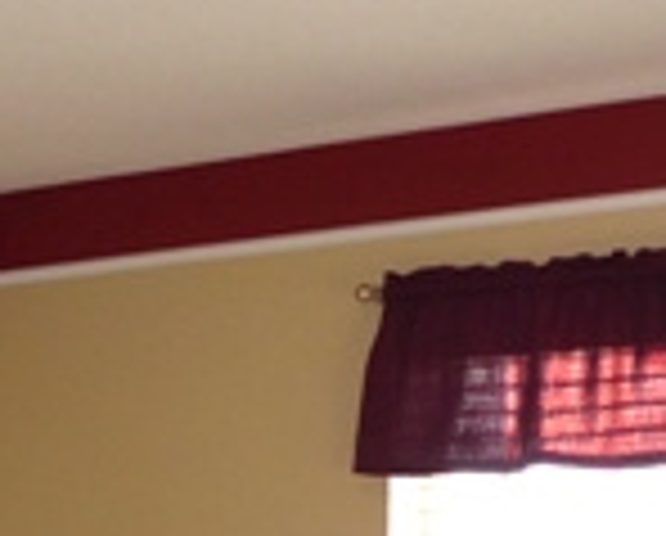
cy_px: 797
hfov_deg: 18.9
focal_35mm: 101
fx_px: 1995
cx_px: 202
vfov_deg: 14.3
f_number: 3.3
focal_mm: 4.3
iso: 160
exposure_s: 1/60
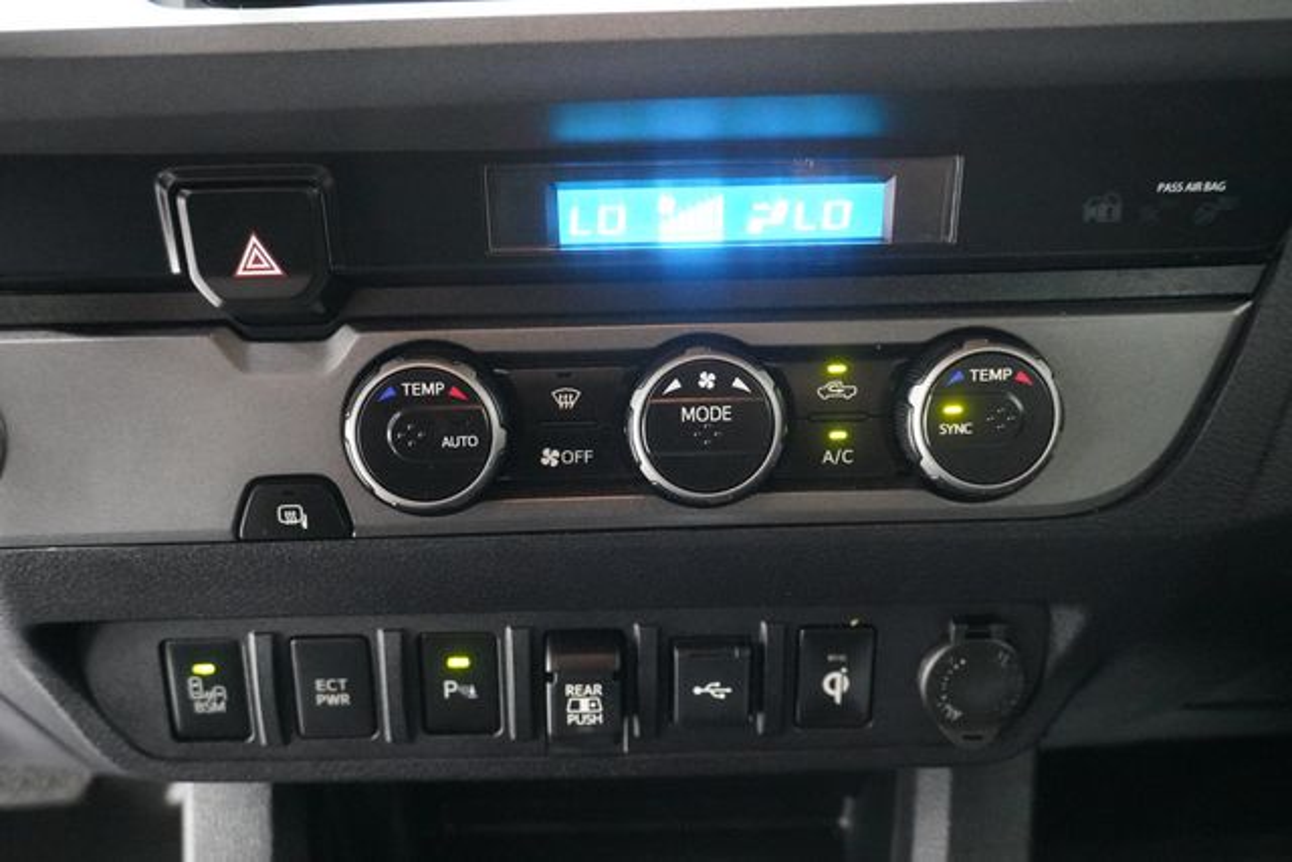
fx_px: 1077
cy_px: 431
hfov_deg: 61.9
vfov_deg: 43.6
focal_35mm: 30
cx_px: 646
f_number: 4
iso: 12800
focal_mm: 20
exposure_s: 1/60
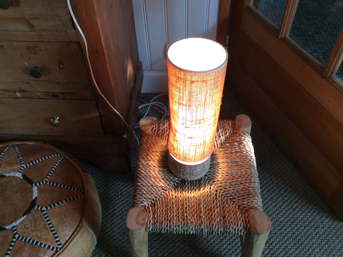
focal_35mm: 32
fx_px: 317
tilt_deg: -50.6
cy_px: 128
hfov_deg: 56.9
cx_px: 172
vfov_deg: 44.1
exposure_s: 1/25
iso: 40
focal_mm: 3.3
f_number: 2.4
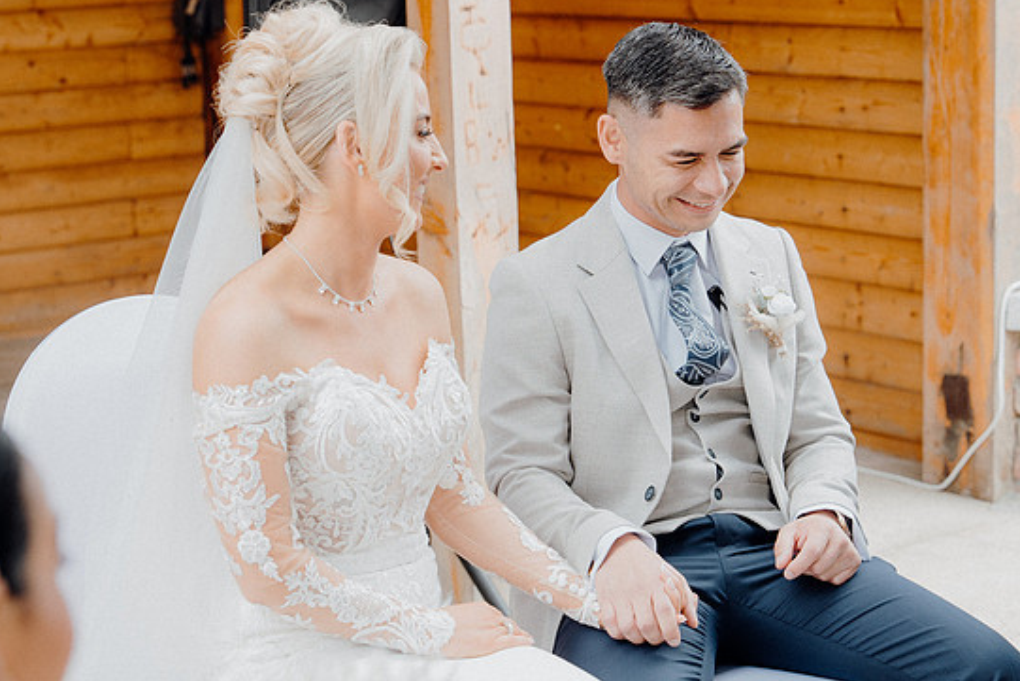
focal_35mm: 90
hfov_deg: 22.6
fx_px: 2551
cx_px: 526
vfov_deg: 15.2
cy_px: 352
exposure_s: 1/200
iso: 125
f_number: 3.5
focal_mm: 56
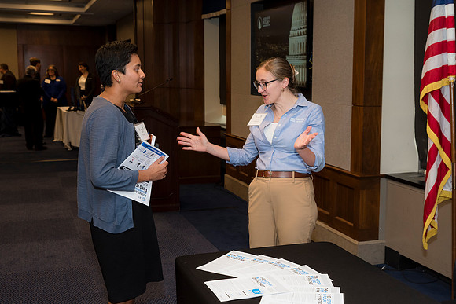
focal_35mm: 38
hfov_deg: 50.7
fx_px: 481
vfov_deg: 35.1
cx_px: 228
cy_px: 152
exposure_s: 1/125
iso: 800
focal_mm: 38
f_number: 5
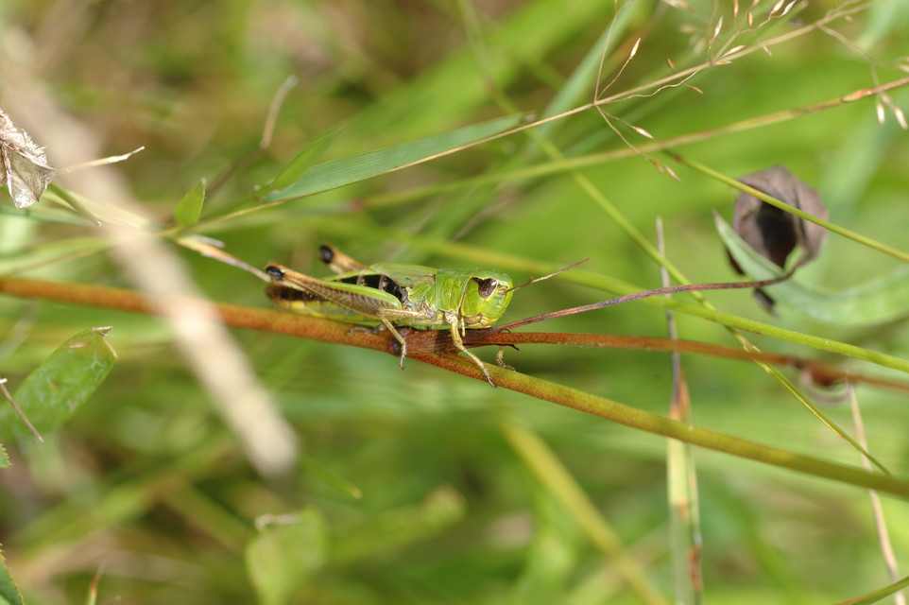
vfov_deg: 8.7
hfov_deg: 13.0
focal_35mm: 158
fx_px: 3974
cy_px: 302
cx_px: 454
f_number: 10
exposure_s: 1/125
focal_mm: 105
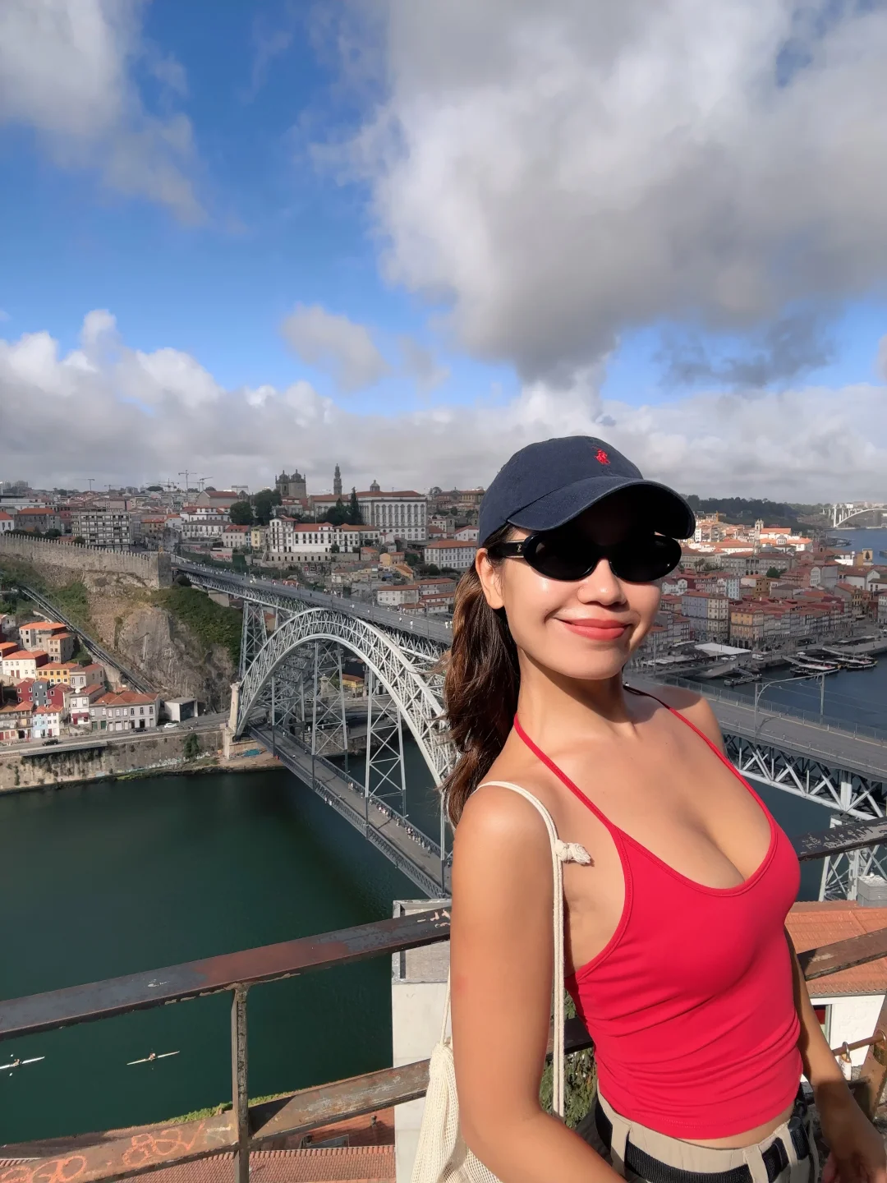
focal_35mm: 23
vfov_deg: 73.9
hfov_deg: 58.9
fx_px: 786
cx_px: 444
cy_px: 592
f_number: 1.9
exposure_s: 1/1739
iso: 25
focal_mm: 2.69
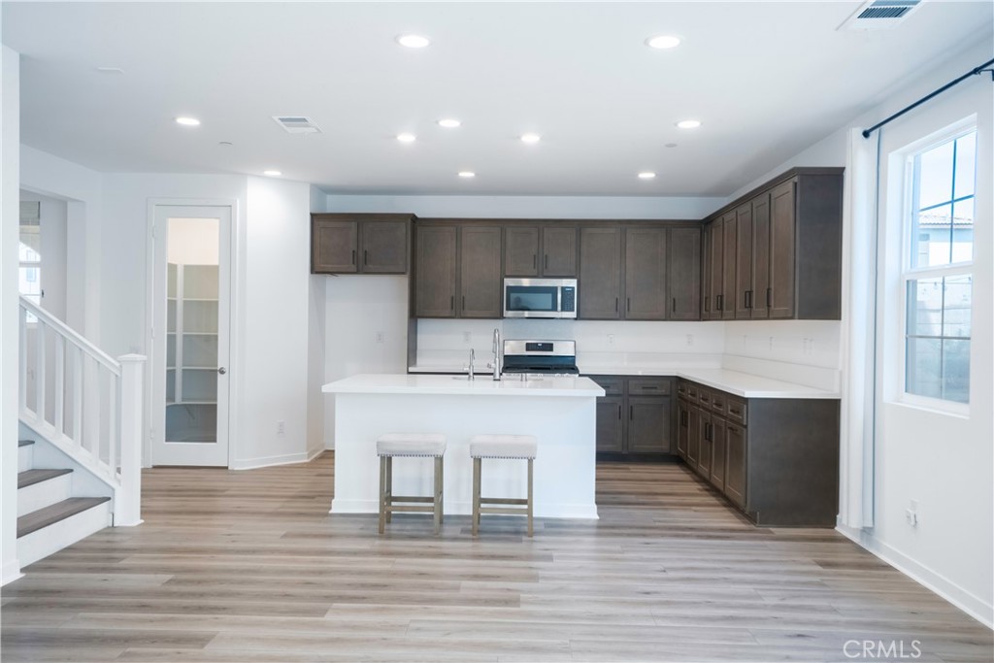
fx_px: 773
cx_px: 497
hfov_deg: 65.5
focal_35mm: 28
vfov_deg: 46.4
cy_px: 332
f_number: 22
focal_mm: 28
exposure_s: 1/10
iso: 100
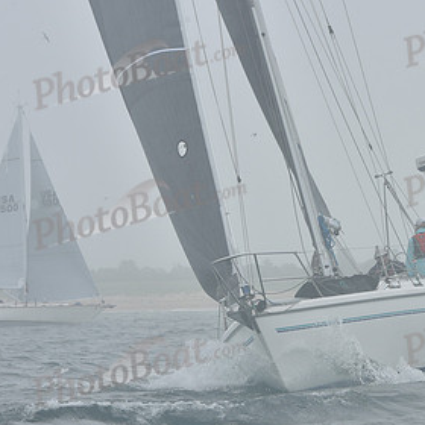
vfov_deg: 7.4
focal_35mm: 238
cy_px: 268
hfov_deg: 7.3
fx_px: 3306
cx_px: 326
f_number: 10
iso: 250
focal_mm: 135
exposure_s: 1/800
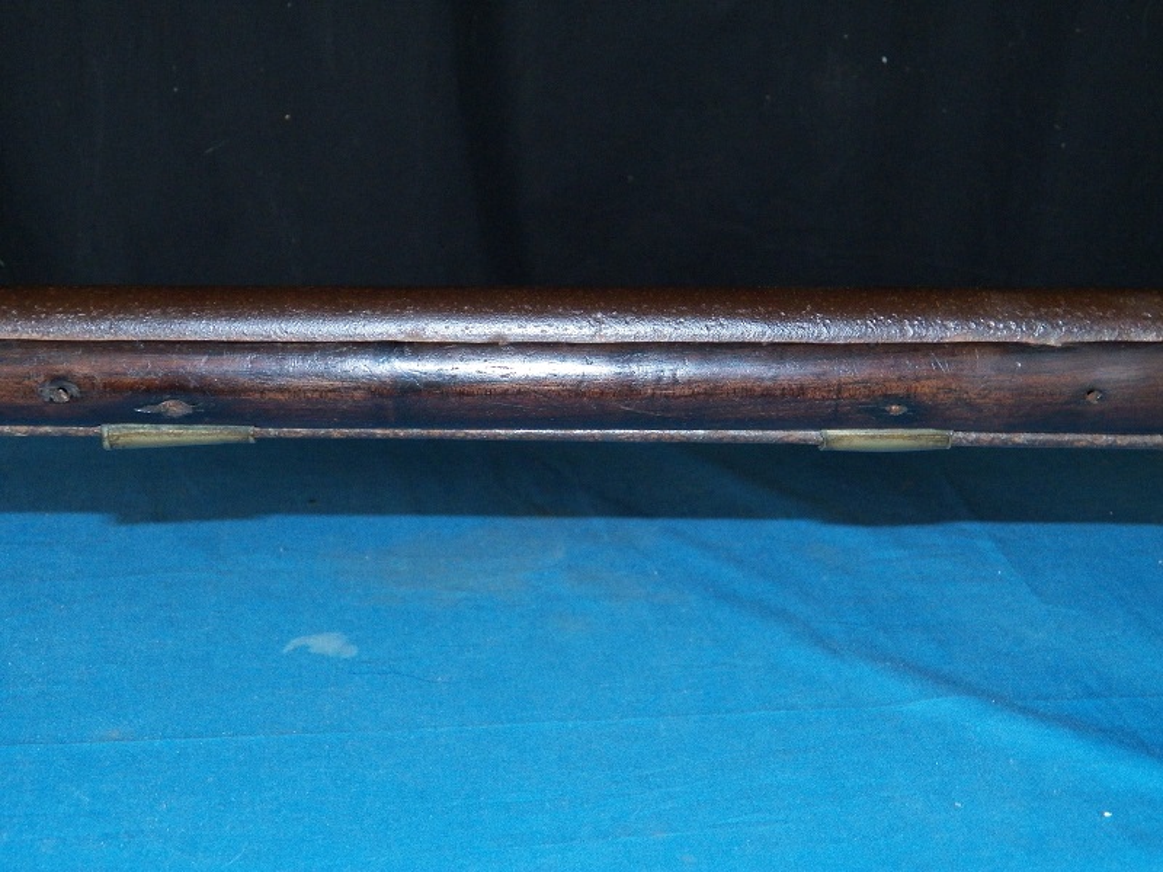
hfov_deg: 31.2
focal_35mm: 62
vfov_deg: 23.7
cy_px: 436
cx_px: 582
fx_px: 2083
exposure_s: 1/40
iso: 400
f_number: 3.6
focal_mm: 11.2
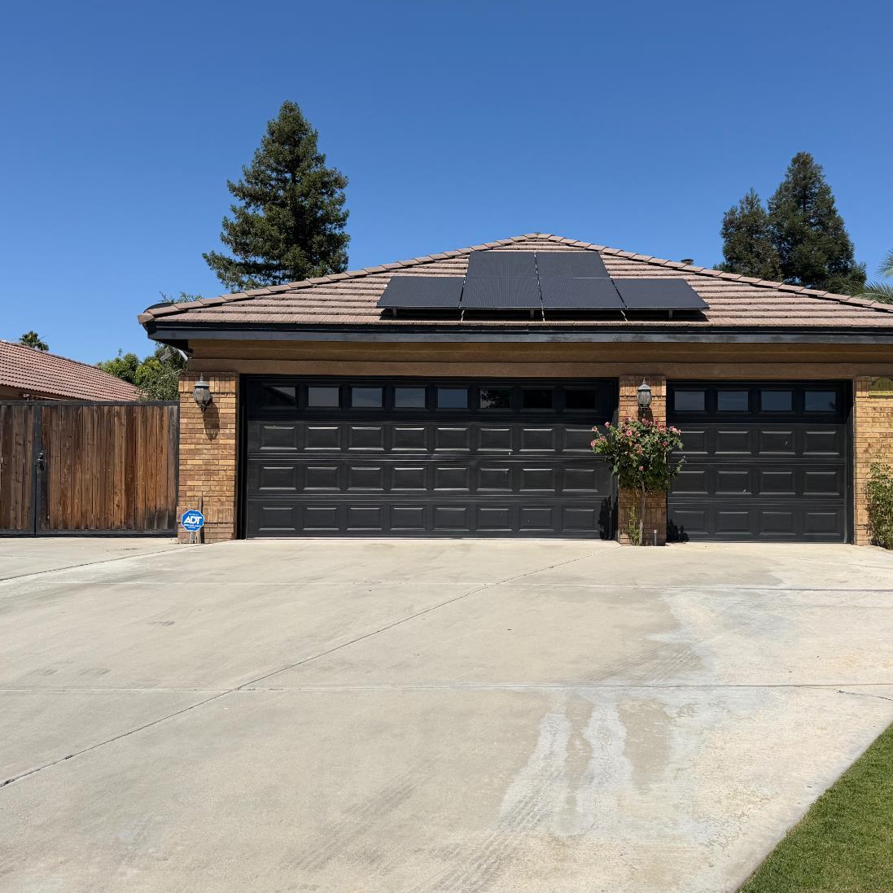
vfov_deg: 55.6
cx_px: 513
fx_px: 846
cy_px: 449
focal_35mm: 29
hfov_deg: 55.4
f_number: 1.78
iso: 80
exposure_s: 1/8130
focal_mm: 6.76
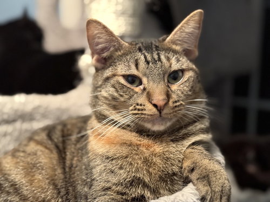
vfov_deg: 30.3
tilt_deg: -14.2
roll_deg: +0.2
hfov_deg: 39.7
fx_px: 374
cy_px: 101
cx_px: 135
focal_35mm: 48
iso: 640
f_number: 1.78
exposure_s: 1/24
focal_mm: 6.76
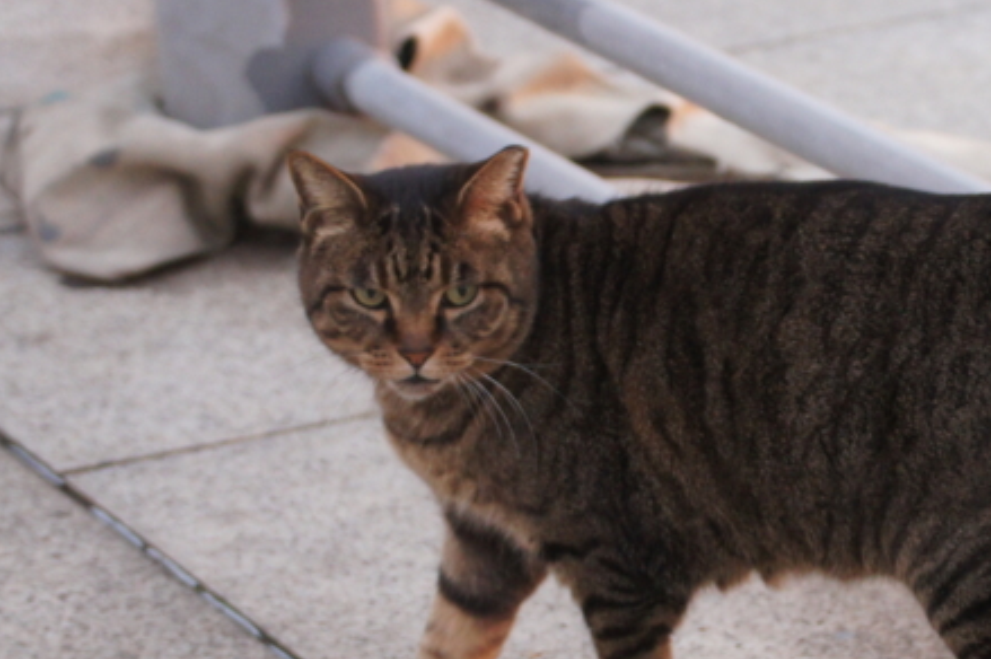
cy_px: 490
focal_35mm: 246
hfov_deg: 8.3
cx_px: 898
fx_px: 6767
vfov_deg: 5.6
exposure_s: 1/125
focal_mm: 90
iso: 1600
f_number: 5
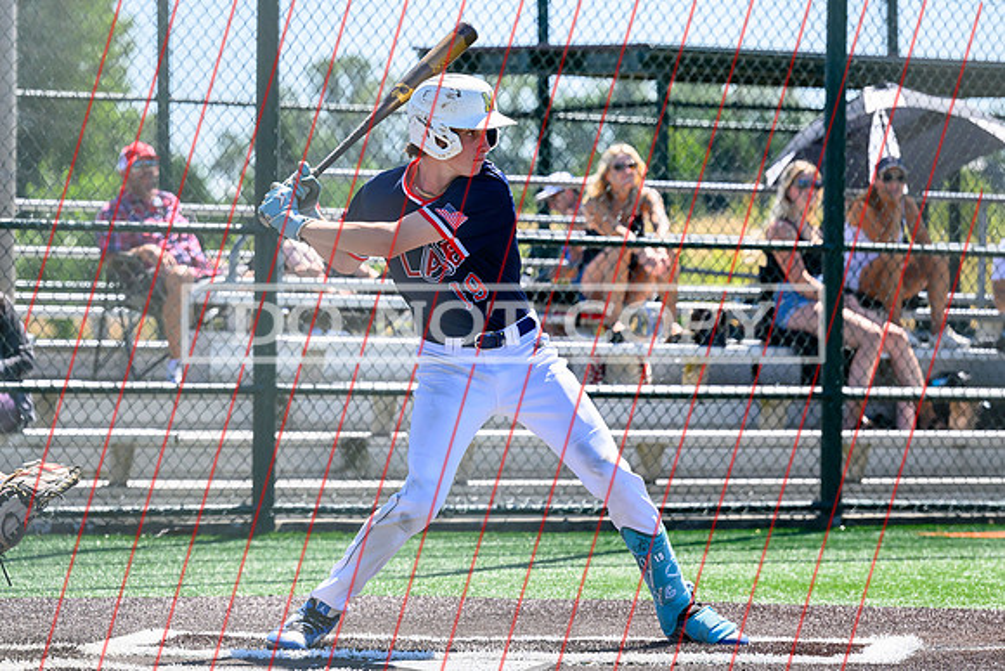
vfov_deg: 7.2
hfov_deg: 10.8
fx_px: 5319
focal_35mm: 190
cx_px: 416
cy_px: 363
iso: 1100
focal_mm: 145
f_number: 5
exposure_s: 1/3200
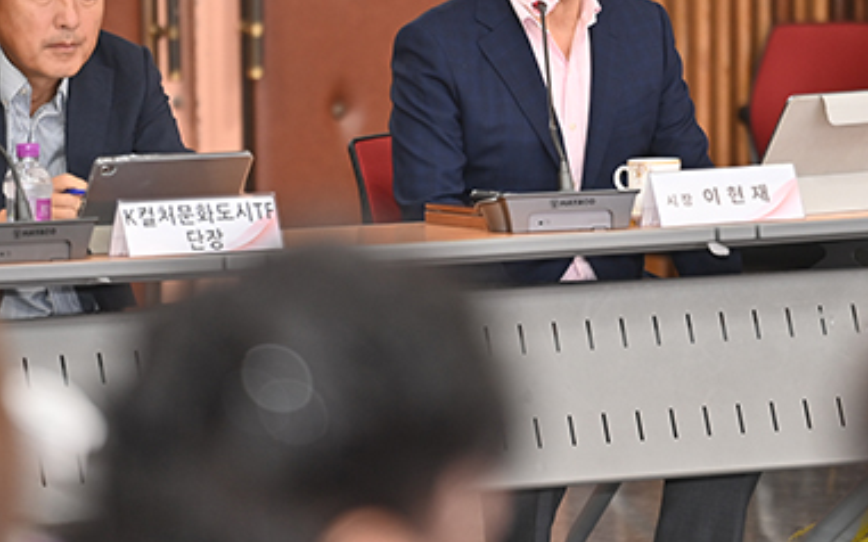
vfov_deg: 4.1
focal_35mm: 321
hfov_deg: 6.5
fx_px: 7592
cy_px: 143
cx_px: 476
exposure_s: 1/80
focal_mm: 200
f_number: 2.8
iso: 800
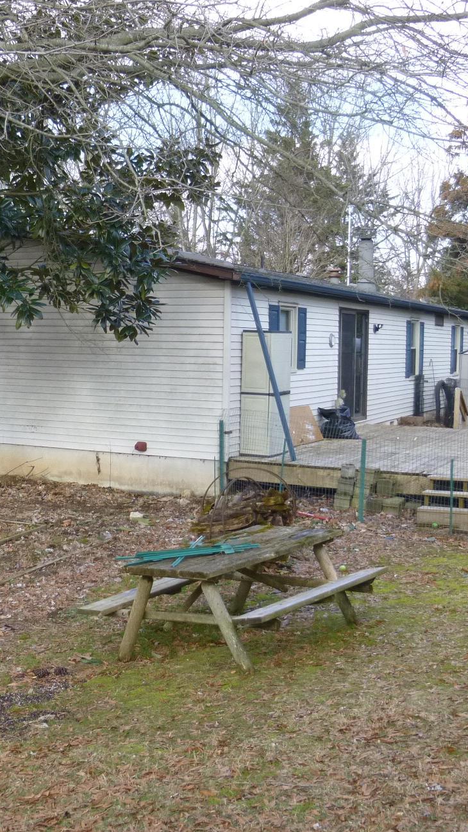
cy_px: 406
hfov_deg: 27.7
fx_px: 948
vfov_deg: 47.3
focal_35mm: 43
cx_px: 190
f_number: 3.1
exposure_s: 1/160
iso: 100
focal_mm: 4.5
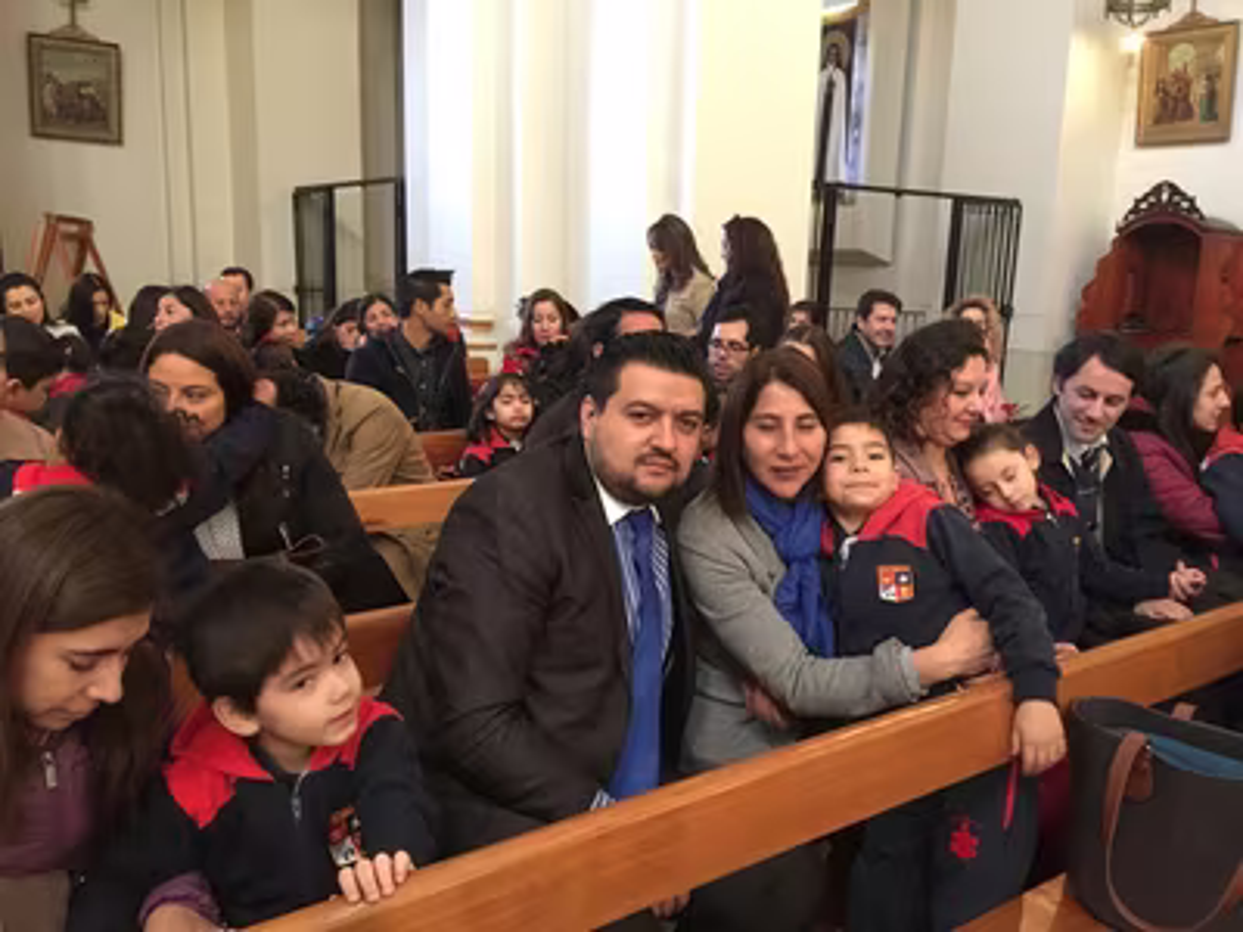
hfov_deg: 61.7
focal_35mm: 29
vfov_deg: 48.2
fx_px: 1041
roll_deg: -1.4
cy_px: 466
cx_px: 622
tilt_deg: -10.6
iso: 160
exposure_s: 1/8
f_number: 2.2
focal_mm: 4.15
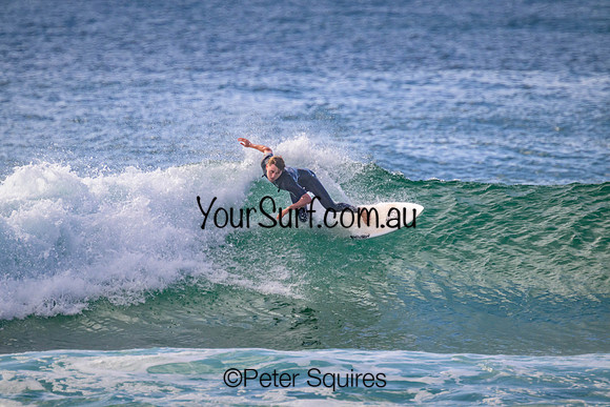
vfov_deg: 1.7
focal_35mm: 800
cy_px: 204
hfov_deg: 2.6
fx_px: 13558
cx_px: 305
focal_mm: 800
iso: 1250
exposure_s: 1/2000
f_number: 11
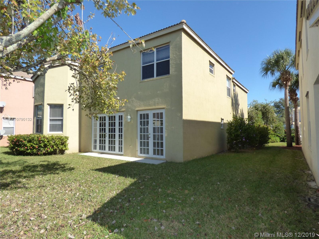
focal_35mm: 20
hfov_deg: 81.7
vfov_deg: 66.0
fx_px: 184
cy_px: 120
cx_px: 160
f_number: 2.8
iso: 100
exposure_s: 1/1300
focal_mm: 3.58
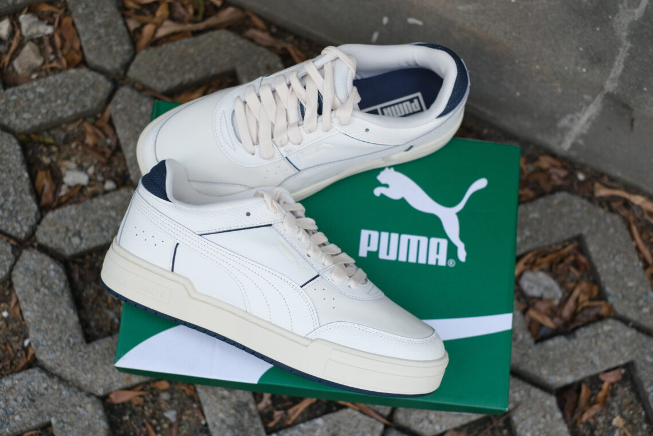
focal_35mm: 53
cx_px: 326
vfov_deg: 25.5
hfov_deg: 37.5
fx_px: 961
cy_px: 218
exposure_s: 1/800
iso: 640
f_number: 2.8
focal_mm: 35
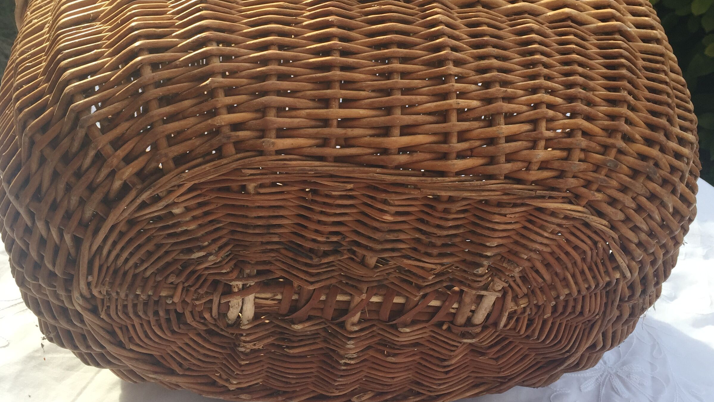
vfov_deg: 27.7
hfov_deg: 47.4
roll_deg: -11.0
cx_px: 355
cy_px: 176
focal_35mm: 43
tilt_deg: -33.1
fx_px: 814
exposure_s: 1/520
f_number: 2.2
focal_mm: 4.15
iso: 32
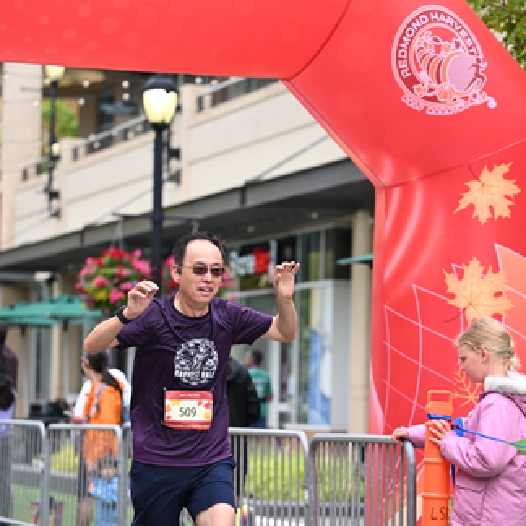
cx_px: 272
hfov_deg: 13.0
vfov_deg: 13.0
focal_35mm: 134
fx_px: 2304
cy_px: 356
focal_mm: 93
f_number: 2.8
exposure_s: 1/2000
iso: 800
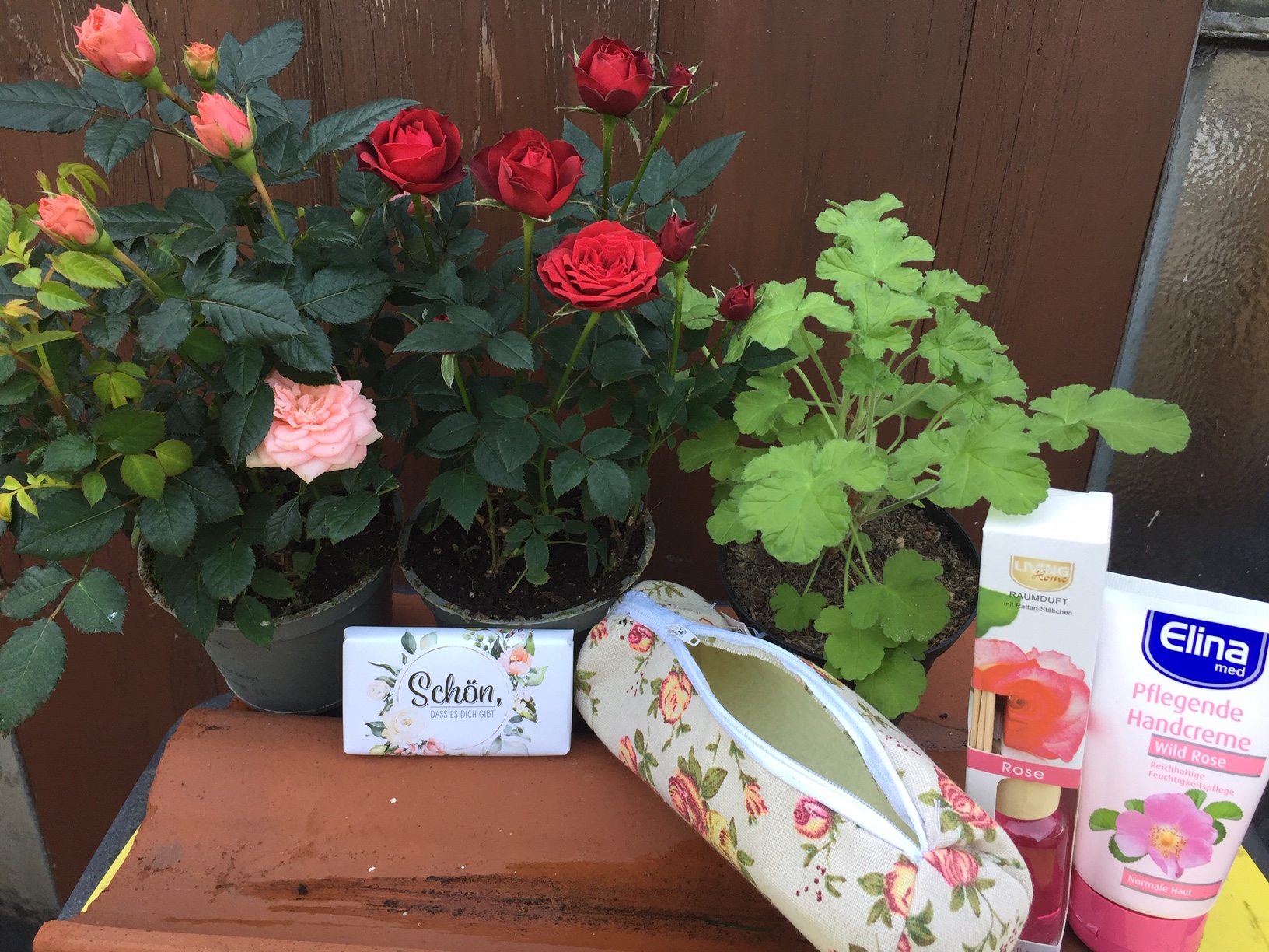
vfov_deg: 48.2
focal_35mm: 29
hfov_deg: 61.7
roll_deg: -2.5
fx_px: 1063
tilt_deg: -26.3
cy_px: 476
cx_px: 634
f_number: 2.2
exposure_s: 1/100
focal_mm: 4.15
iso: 50
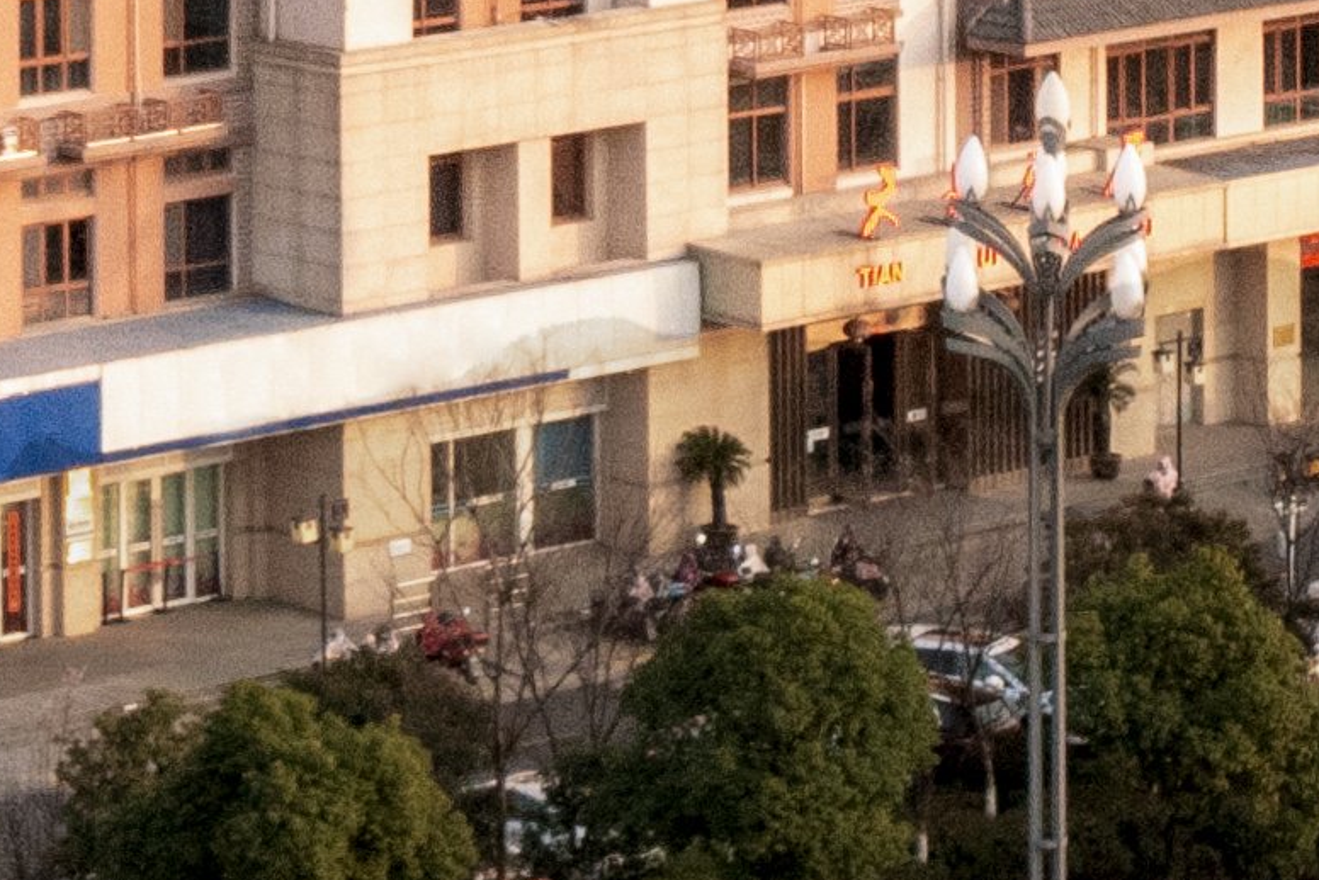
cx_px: -248
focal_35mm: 197
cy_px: -841
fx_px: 7220
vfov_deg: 6.8
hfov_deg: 10.3
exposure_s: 1/160
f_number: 6.3
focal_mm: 10.26
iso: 100
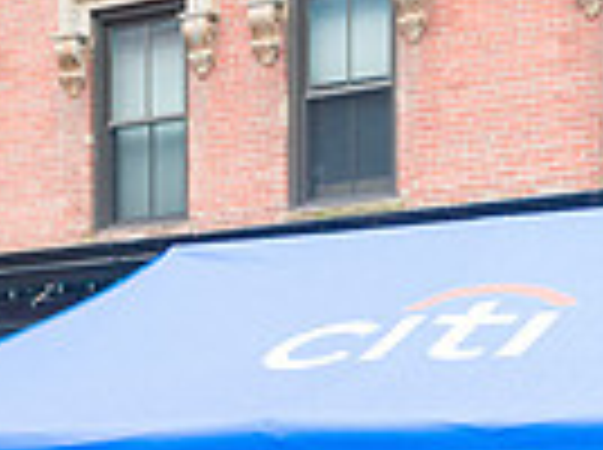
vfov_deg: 14.2
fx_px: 1739
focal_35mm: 100
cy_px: 572
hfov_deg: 19.5
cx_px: 477
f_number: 3.2
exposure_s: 1/640
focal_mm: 24
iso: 400
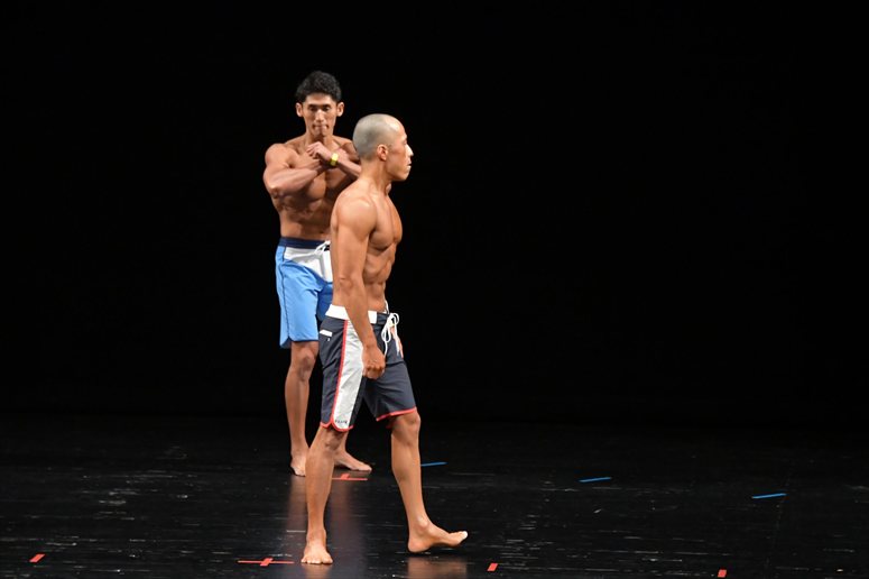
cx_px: 434
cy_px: 290
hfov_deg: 8.1
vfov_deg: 5.4
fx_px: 6152
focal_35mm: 255
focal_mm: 170
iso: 3200
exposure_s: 1/400
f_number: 5.6
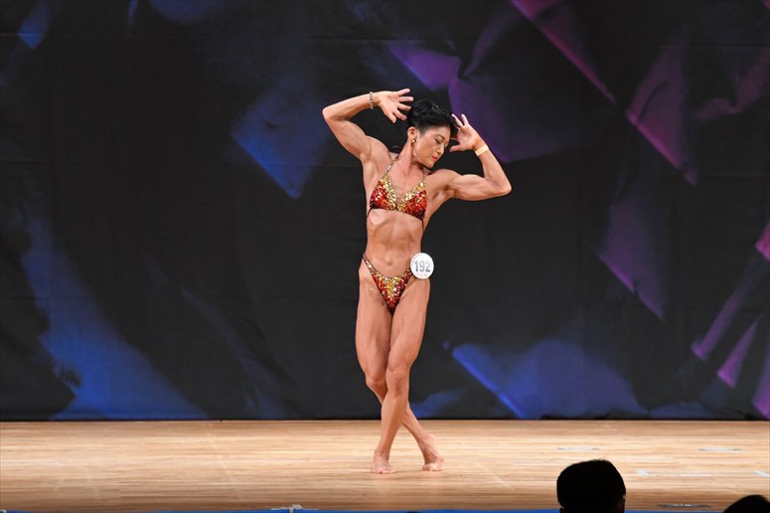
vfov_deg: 5.1
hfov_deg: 7.6
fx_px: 5772
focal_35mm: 270
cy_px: 256
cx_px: 385
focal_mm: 180
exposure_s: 1/400
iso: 3600
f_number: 5.6
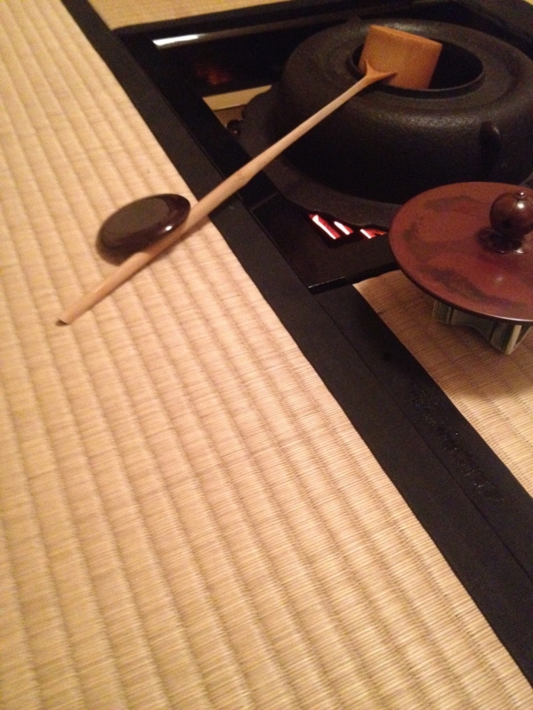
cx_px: 266
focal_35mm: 35
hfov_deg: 40.7
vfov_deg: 52.6
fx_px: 719
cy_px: 355
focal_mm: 4.28
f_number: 2.4
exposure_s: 1/15
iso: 800
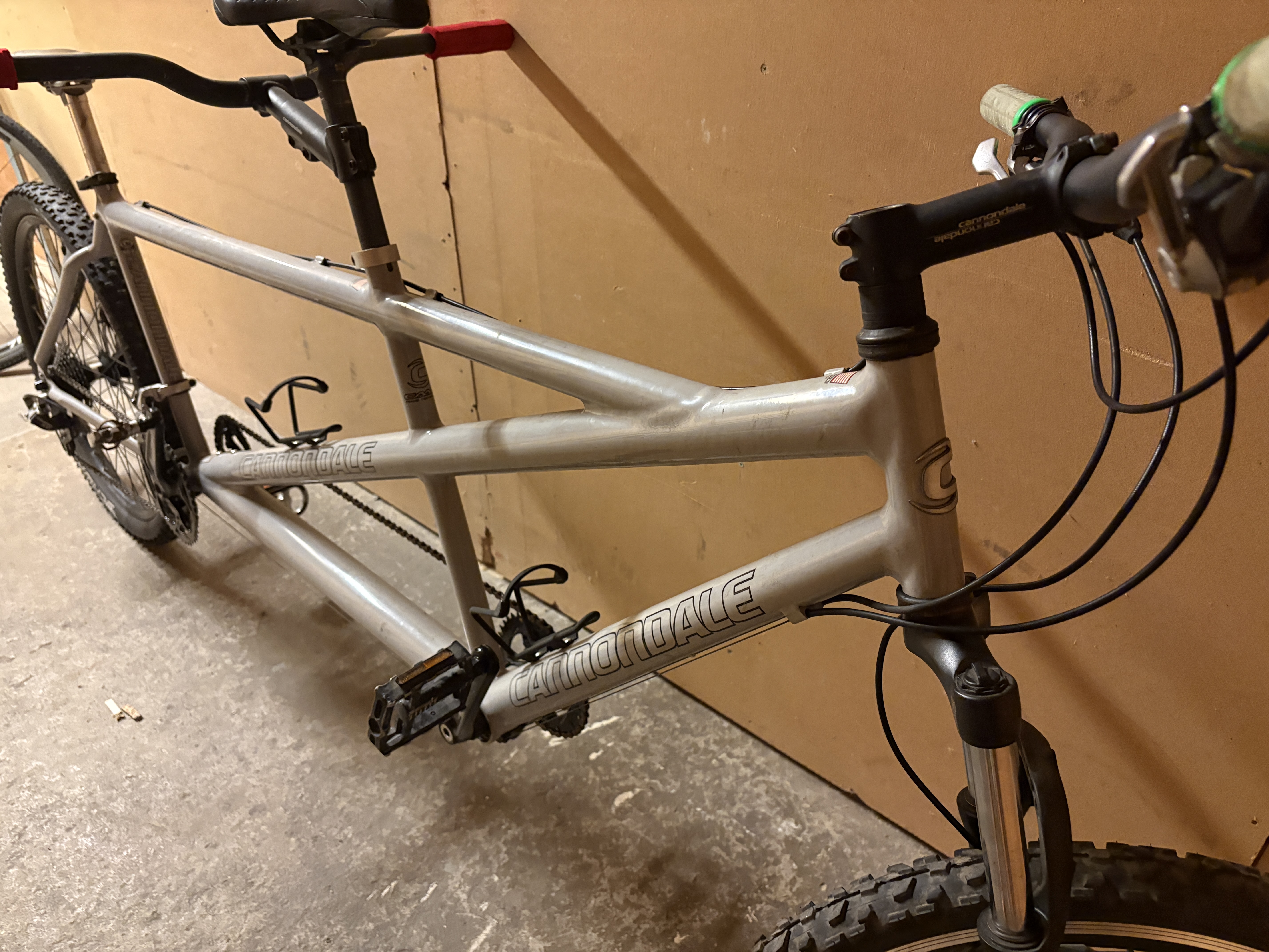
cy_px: 476
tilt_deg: -34.7
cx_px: 634
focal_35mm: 26
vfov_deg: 53.1
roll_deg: +2.3
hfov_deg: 67.3
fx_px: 953
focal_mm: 5.96
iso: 640
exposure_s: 1/33
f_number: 1.6
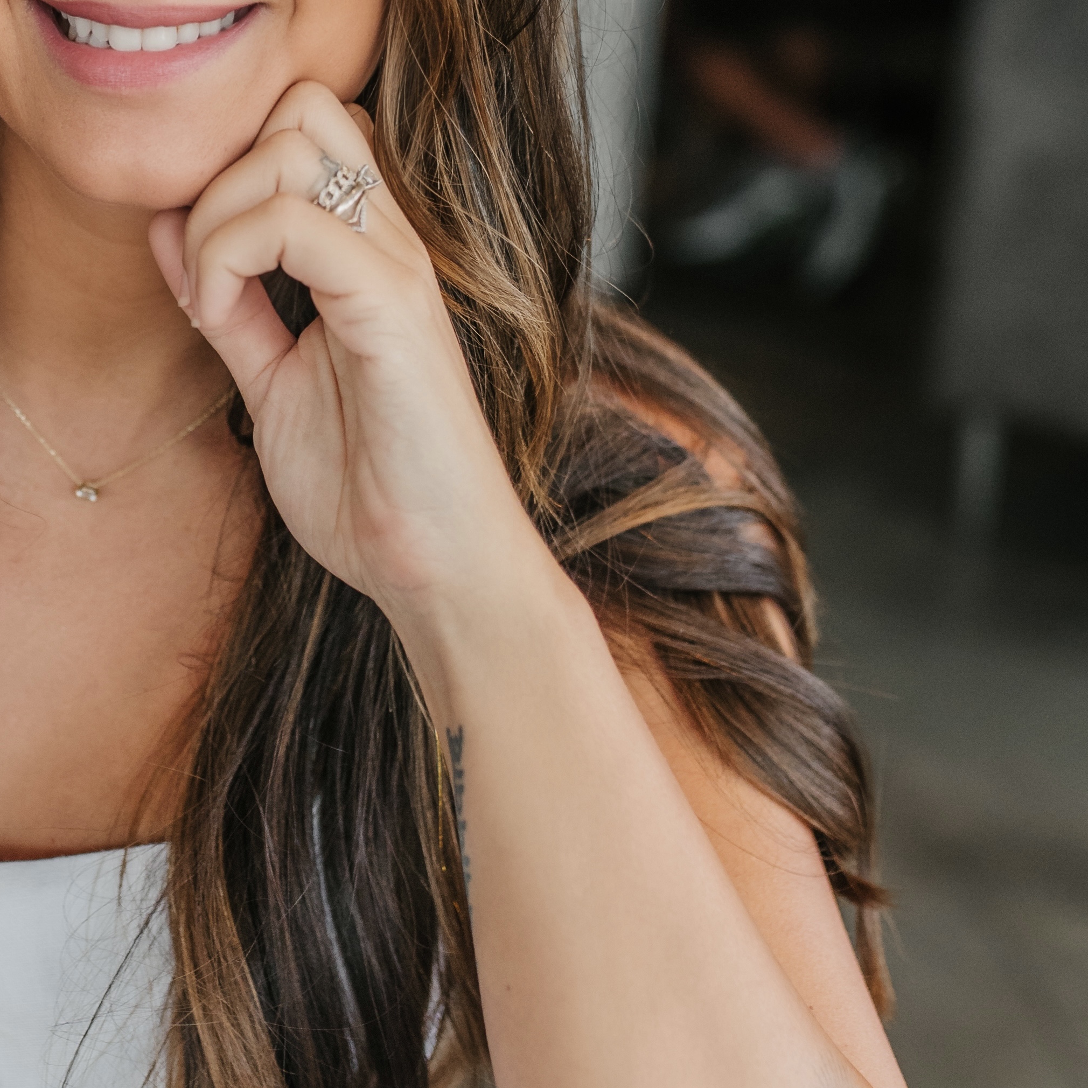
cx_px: 149
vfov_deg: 19.4
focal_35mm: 89
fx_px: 3165
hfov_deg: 19.2
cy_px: 259
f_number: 2.2
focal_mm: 35
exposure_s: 1/800
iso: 1250
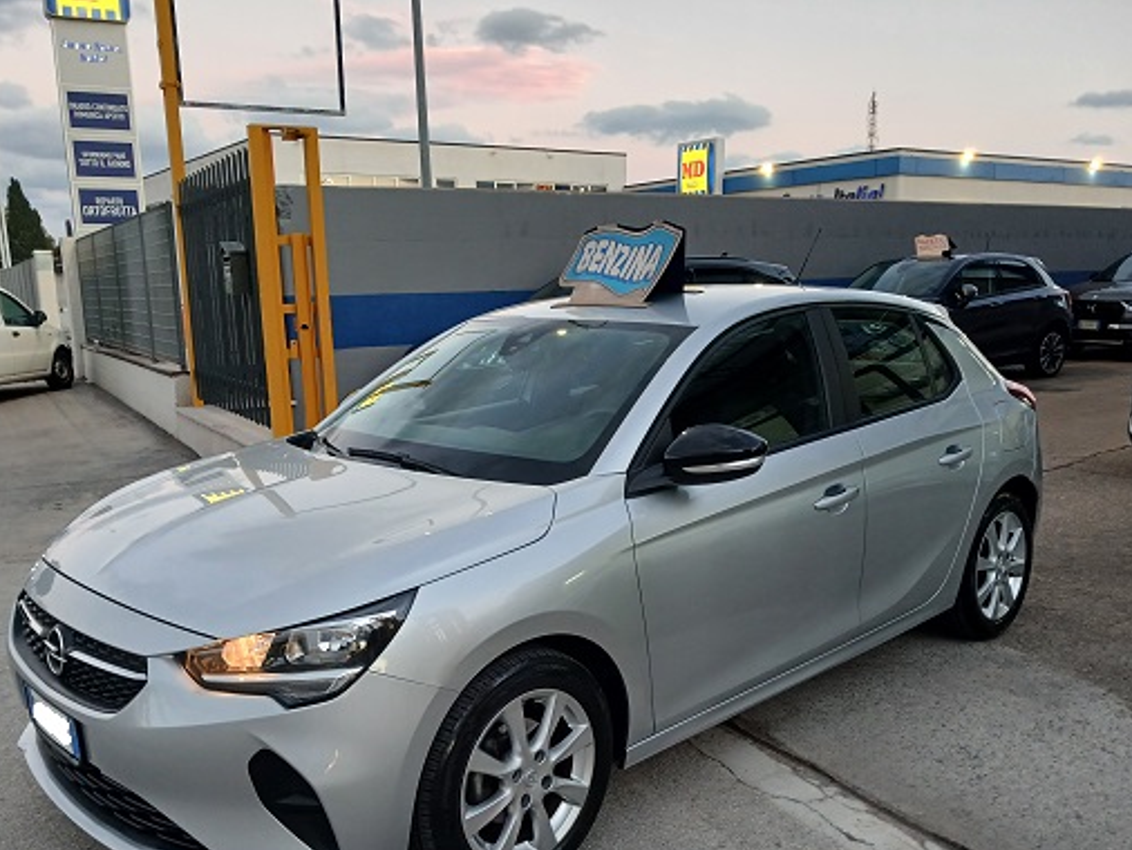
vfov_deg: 44.0
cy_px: 501
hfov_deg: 56.7
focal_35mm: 32
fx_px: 1047
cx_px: 521
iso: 250
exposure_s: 1/50
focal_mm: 3.98
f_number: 1.8
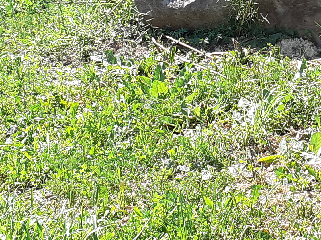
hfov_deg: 27.9
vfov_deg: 20.1
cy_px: -60
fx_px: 630
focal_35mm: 68
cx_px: 261
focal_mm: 3.93
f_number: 1.7
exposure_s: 1/691
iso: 40
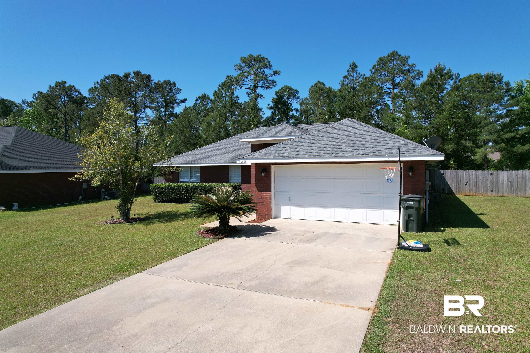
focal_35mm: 22
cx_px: 265
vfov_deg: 57.2
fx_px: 324
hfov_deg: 78.6
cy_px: 176
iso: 100
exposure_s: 1/1600
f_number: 2.8
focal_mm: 8.38
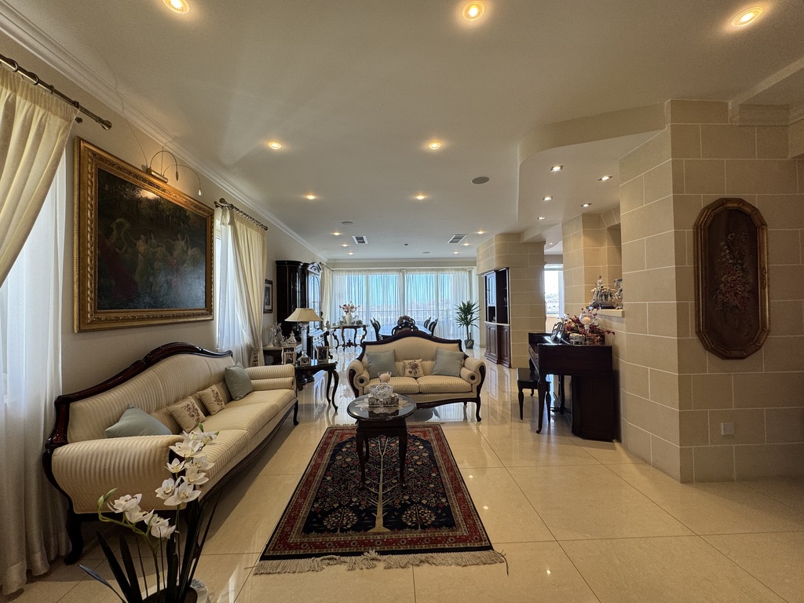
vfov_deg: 85.7
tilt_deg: +1.4
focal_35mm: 14
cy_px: 302
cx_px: 402
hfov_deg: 102.1
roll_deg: +0.5
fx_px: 325
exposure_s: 1/100
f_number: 2.2
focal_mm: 2.22
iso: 64
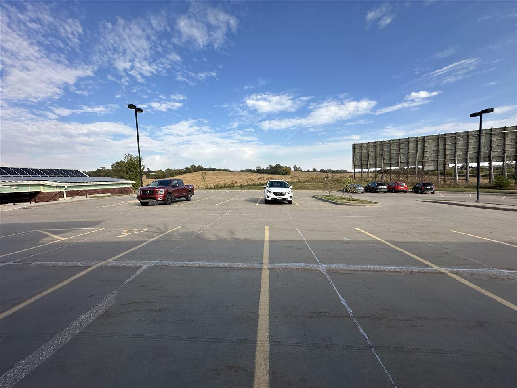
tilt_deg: -4.8
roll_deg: +2.1
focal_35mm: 14
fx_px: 209
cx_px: 258
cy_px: 194
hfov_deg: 102.1
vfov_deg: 85.7
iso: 40
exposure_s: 1/1795
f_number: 2.2
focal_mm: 2.22
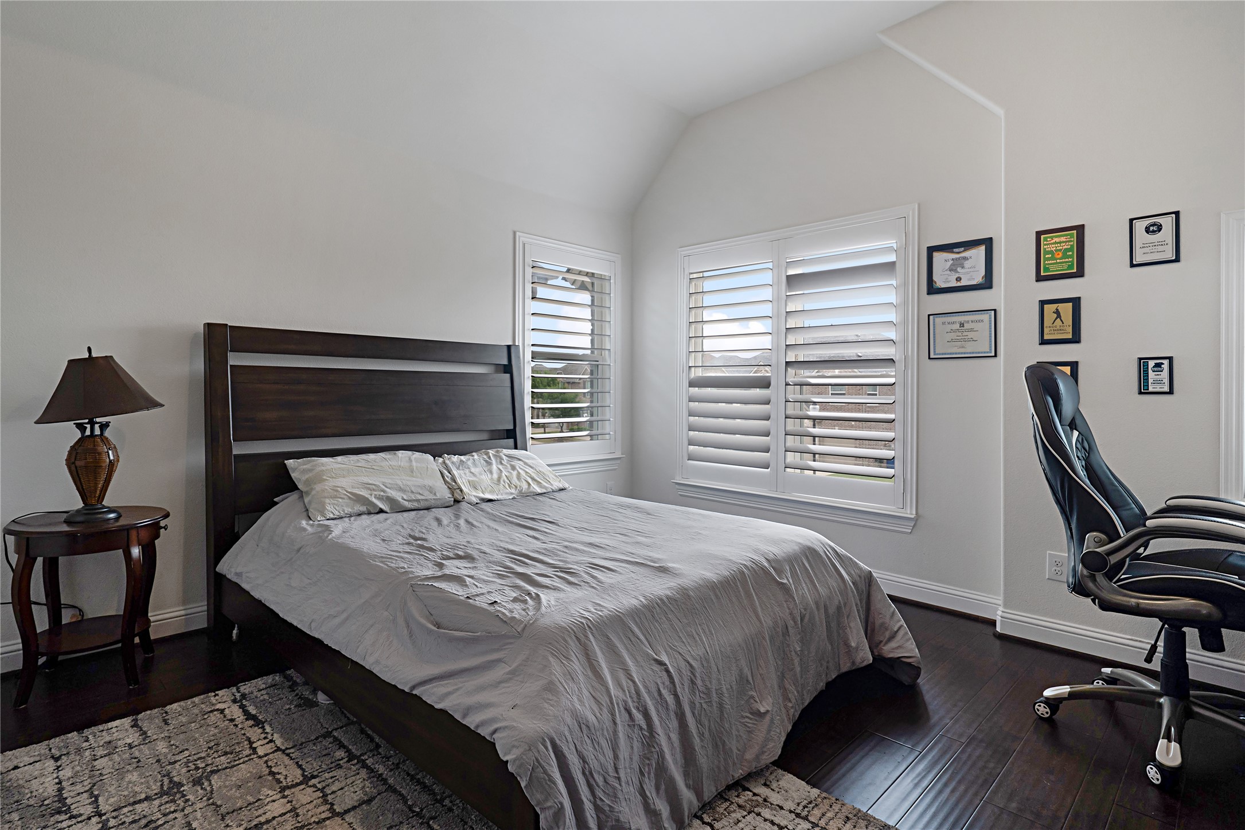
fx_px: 622
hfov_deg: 90.0
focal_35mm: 18
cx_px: 622
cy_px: 415
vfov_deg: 67.4
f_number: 9
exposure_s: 1/25
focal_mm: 18
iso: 500
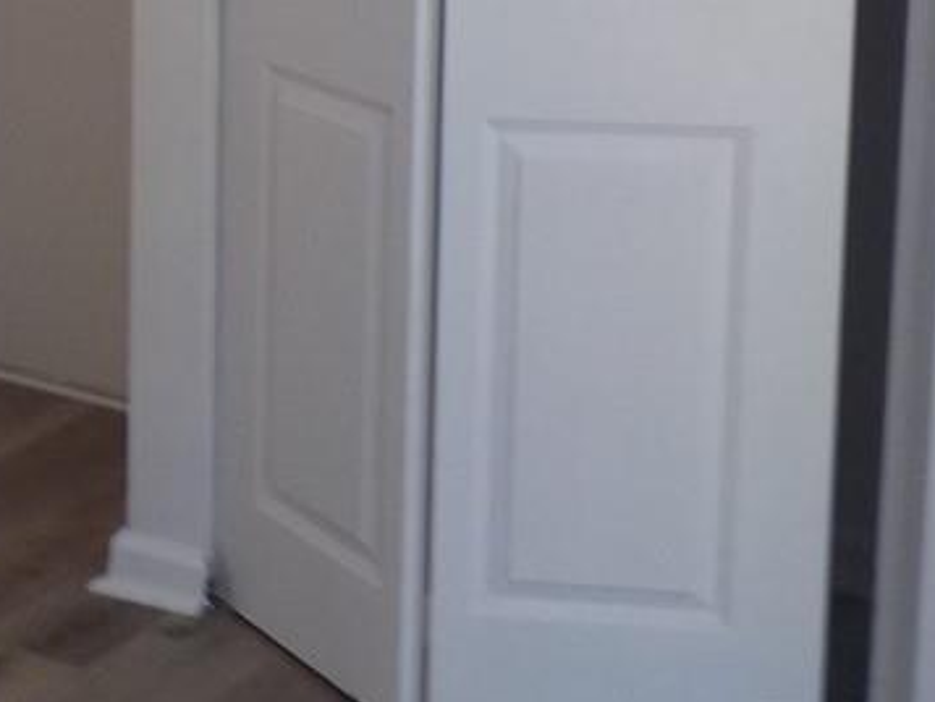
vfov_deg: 16.6
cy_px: -86
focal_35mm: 86
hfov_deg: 21.3
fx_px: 2324
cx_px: -162
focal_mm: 4.1
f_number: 3.3
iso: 125
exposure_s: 1/40
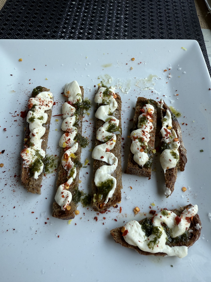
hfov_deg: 56.8
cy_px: 141
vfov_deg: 71.6
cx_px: 106
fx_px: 195
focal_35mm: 24
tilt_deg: -59.9
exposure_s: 1/266
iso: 40
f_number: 2.2
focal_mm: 2.22
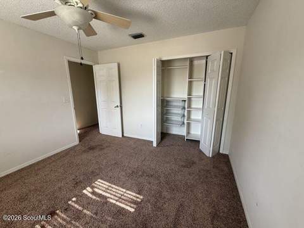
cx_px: 152
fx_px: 123
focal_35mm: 14
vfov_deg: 85.7
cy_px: 114
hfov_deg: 102.1
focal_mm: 2.22
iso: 40
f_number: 2.2
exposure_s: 1/102
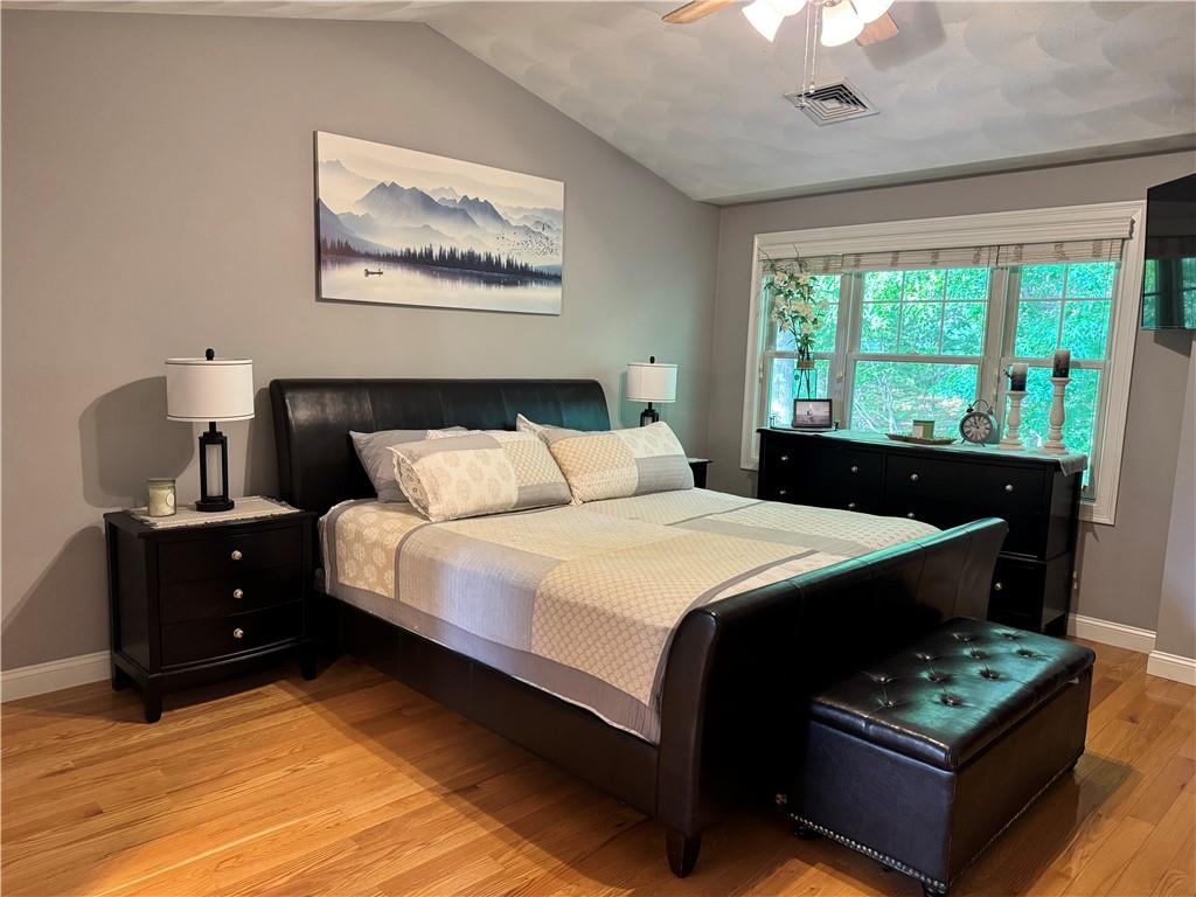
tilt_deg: -9.2
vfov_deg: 56.8
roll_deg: -1.8
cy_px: 448
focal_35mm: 24
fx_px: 829
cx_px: 598
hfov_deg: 71.6
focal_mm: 6.76
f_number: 1.78
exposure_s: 1/60
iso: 500
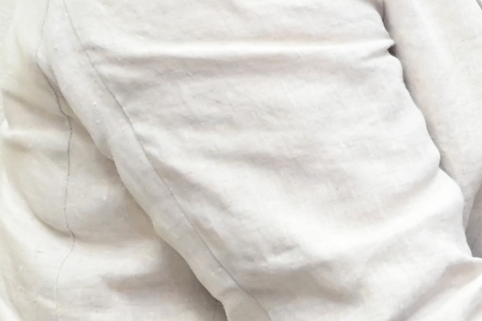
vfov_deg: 0.9
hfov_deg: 1.4
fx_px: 19530
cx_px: 547
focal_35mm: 1459
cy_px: -320
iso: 8000
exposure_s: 1/250
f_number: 7.1
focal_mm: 300
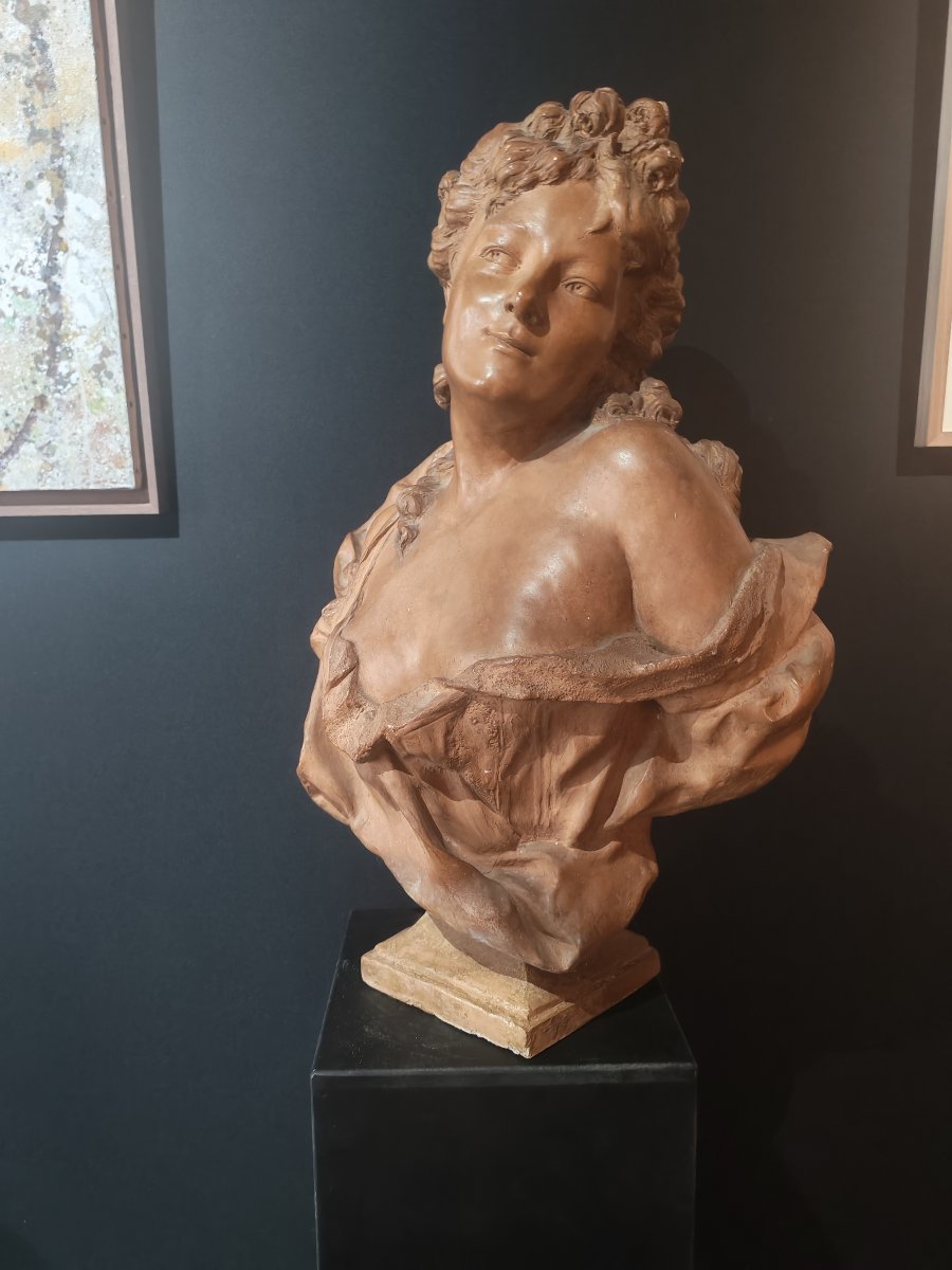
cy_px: 635
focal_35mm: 27
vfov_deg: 65.3
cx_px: 476
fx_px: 990
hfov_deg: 51.4
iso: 1250
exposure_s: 1/50
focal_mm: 6.12
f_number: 1.9
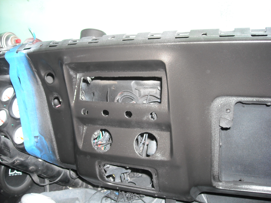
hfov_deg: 52.6
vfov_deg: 40.7
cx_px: 136
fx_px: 274
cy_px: 102
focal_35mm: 35
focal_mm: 5.7
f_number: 2.8
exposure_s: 1/60
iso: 200
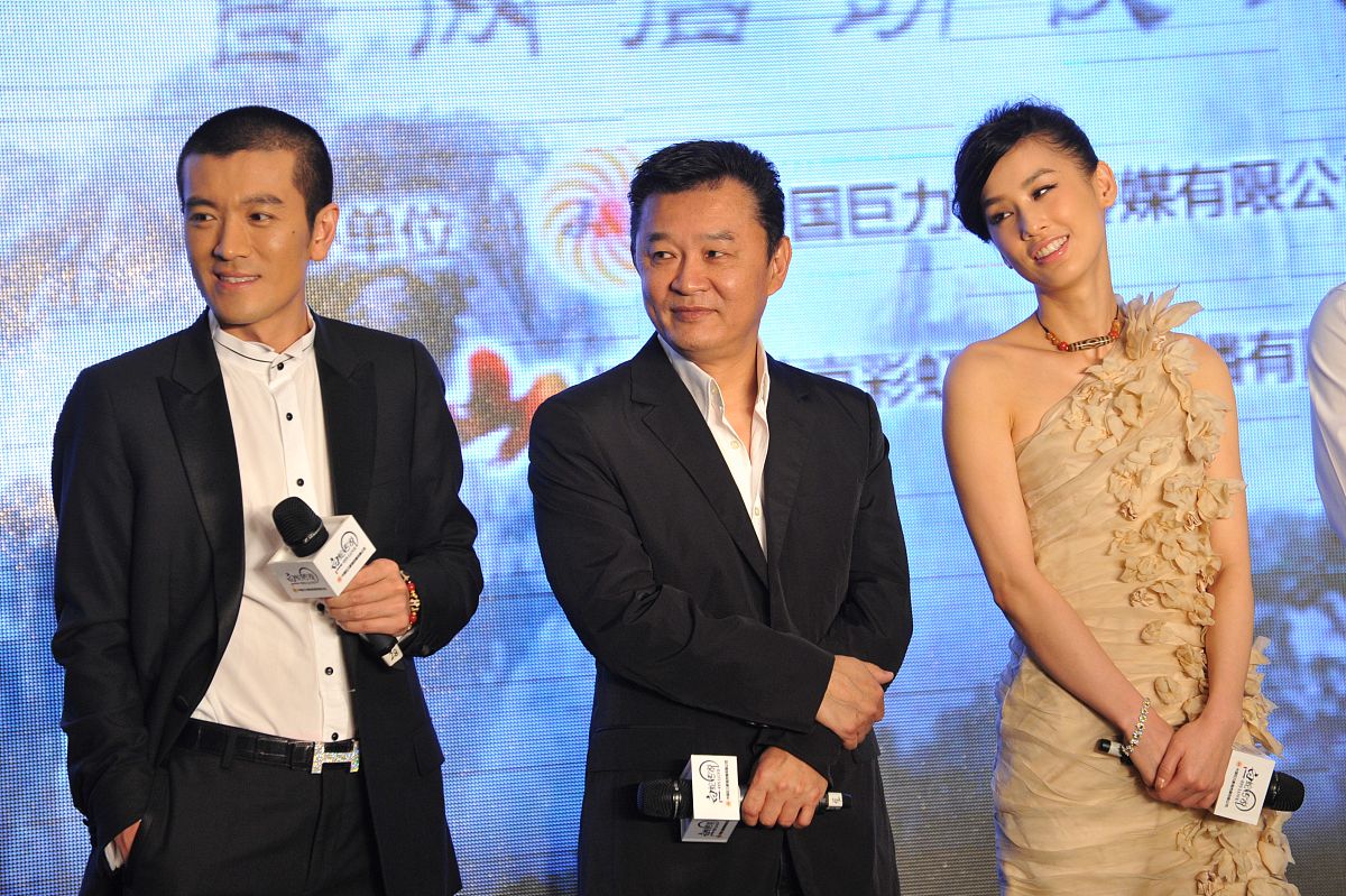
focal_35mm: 155
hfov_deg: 13.3
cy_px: 448
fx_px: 5793
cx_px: 673
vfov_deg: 8.8
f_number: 7.1
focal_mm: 155
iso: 3200
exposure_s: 1/200
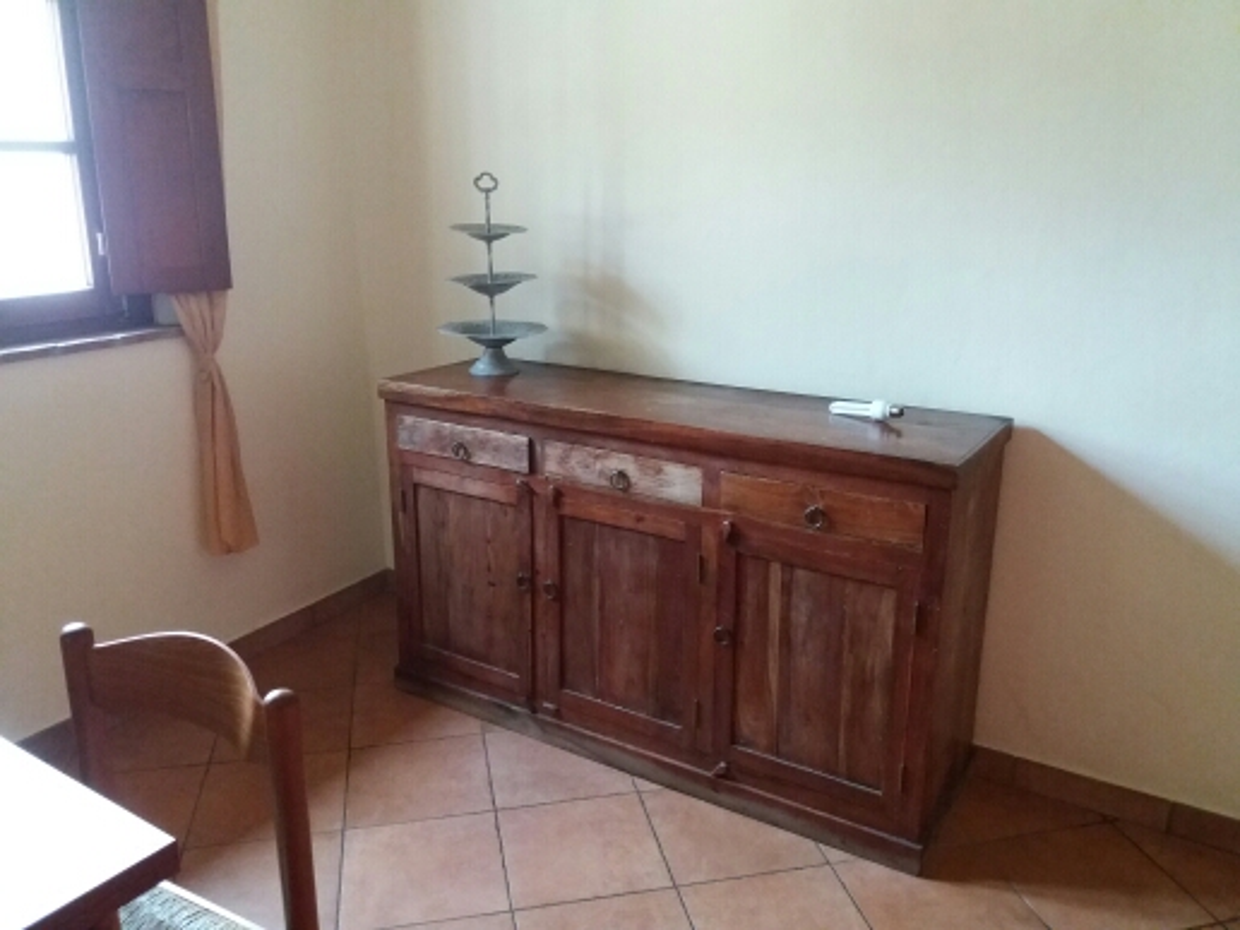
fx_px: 1003
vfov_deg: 49.7
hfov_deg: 63.4
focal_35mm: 28
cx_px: 620
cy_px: 465
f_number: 1.9
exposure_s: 1/17
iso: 400
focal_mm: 3.7
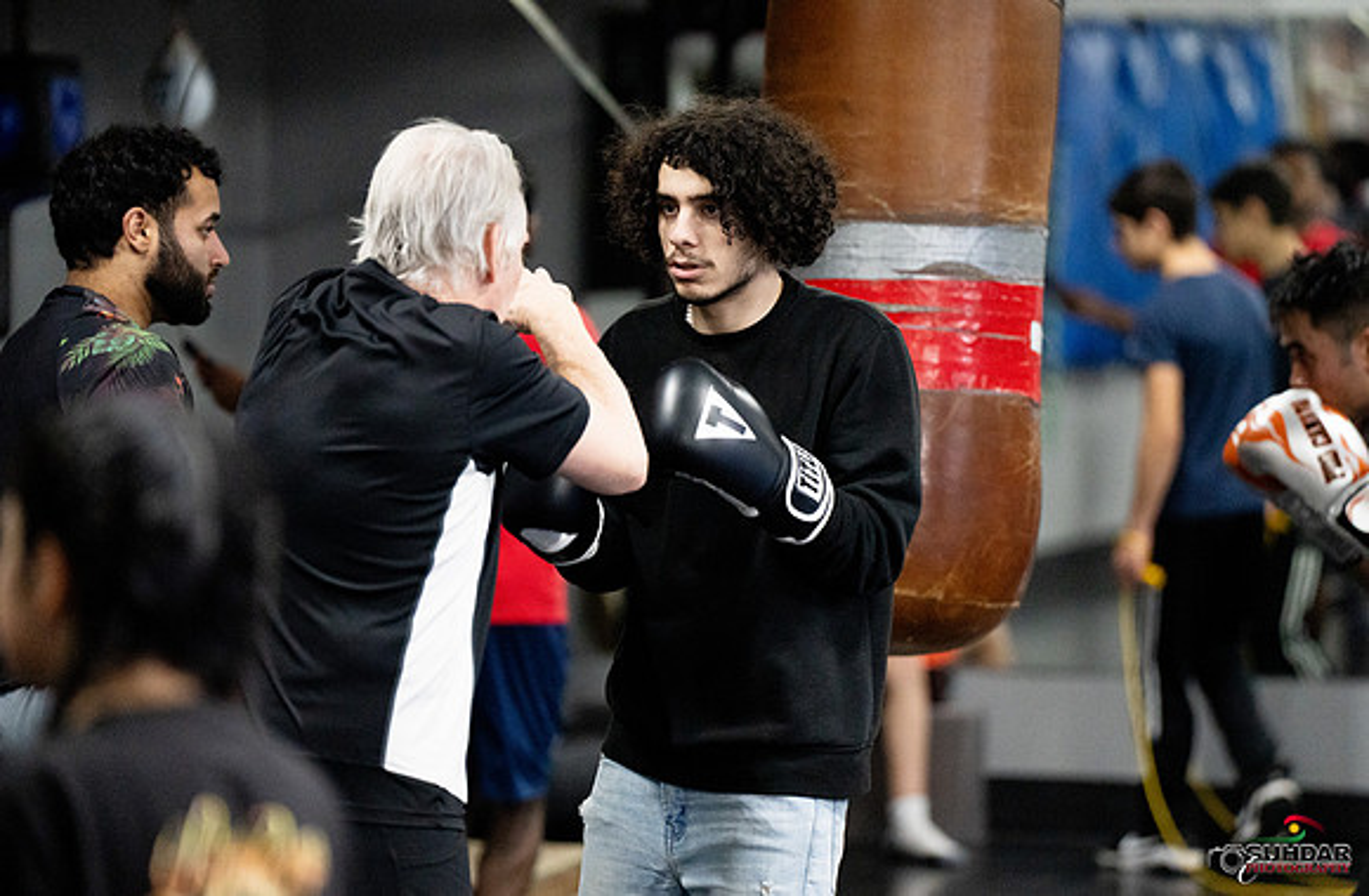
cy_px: 420
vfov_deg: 6.2
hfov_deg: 9.5
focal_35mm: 218
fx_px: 8260
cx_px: 714
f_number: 2.8
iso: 6400
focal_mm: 200
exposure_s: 1/500
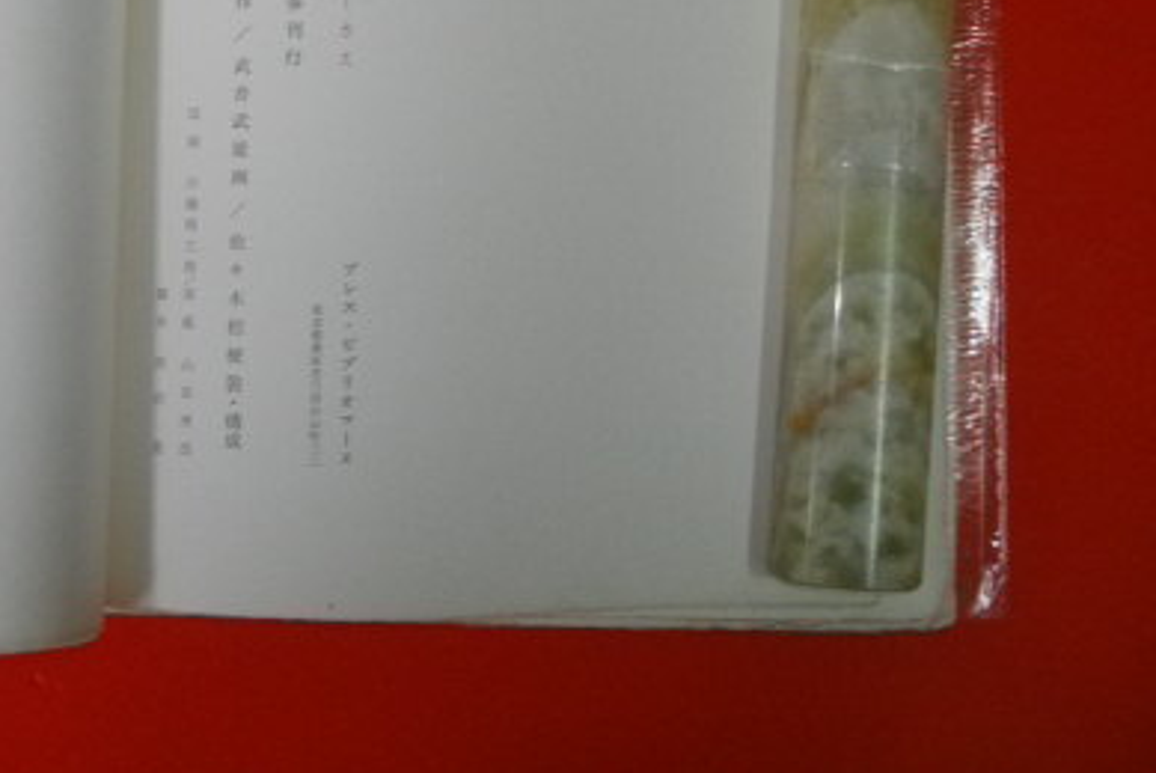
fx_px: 1703
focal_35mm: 53
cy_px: 71
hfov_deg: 36.4
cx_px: 253
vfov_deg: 24.8
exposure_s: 1/50
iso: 200
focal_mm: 5.7
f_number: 2.9
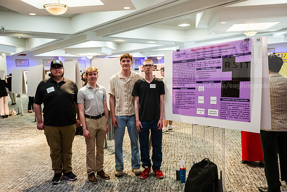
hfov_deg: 58.7
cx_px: 144
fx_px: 255
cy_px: 96
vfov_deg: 41.1
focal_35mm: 32
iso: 2500
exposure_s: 1/160
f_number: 3.2
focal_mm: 32
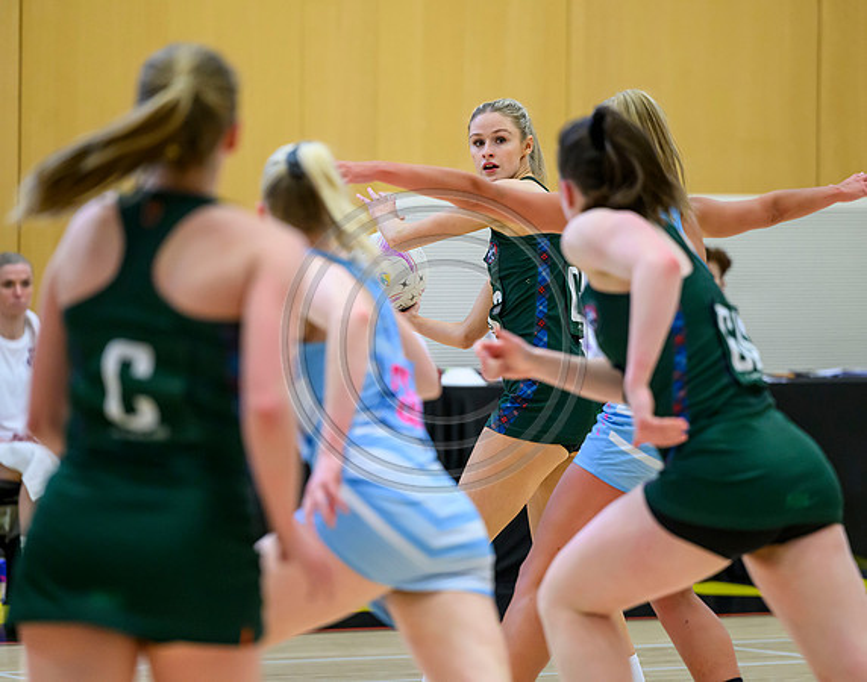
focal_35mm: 235
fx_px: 5983
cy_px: 323
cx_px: 450
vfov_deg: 6.5
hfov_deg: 8.3
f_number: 3.2
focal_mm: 200
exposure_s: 1/1250
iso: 4000
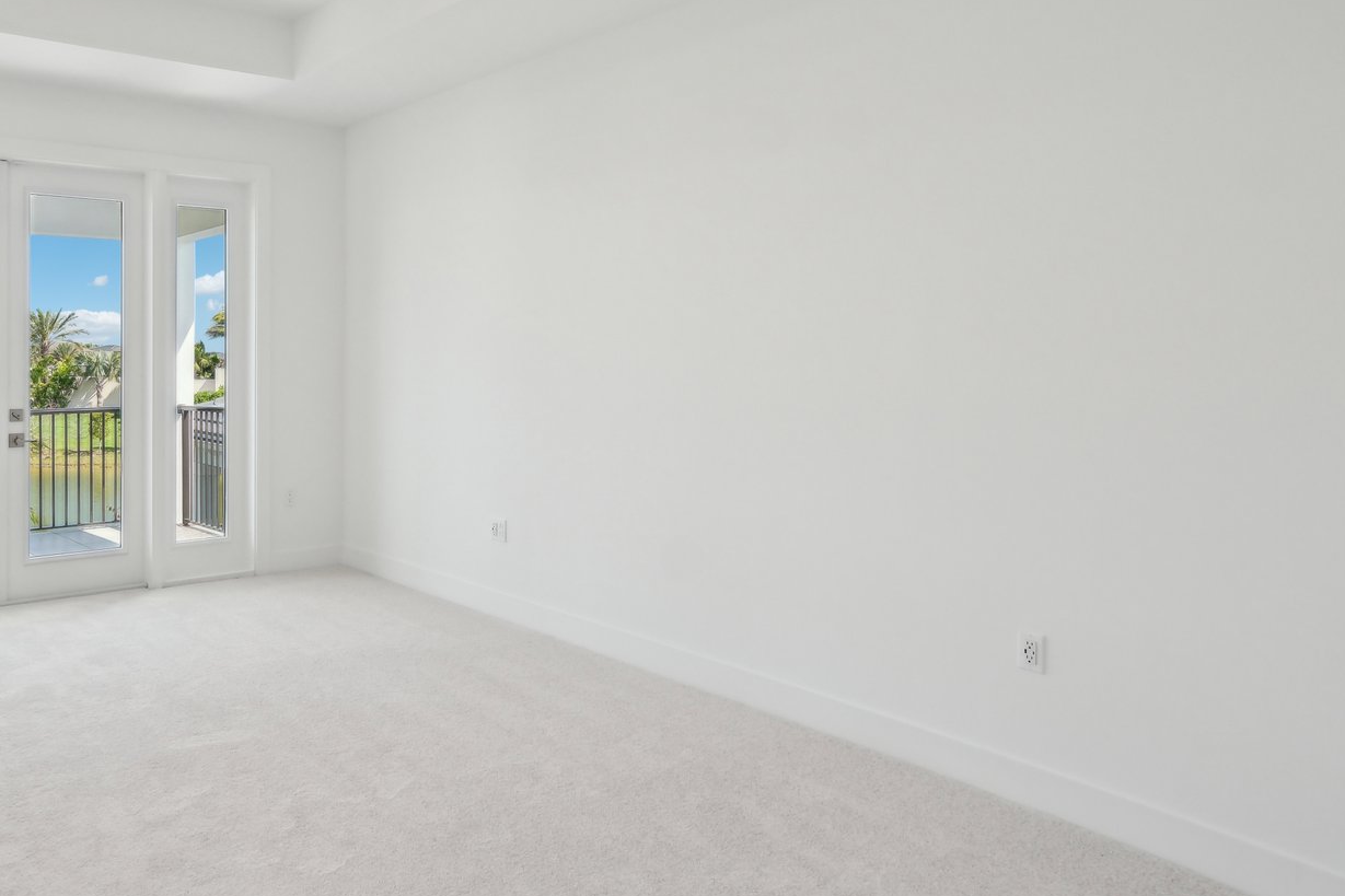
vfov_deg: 51.2
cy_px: 398
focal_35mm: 25
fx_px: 934
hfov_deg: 66.9
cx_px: 333
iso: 400
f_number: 8
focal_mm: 10
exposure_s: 1/90
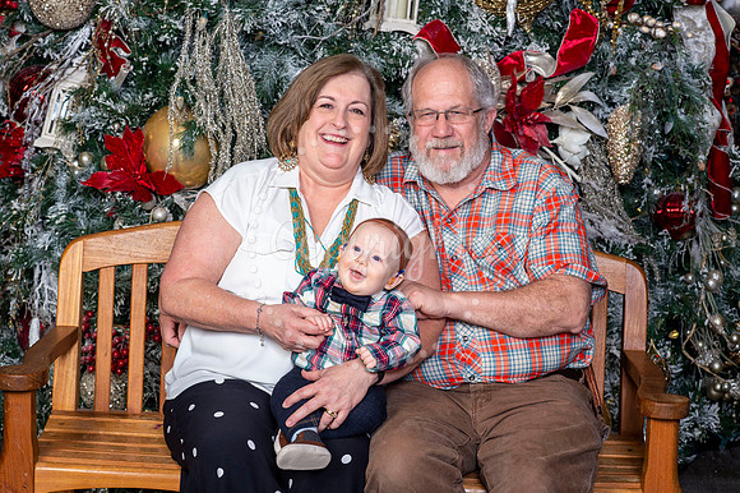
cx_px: 370
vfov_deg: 16.1
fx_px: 1746
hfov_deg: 23.9
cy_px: 246
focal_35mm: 85
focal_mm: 85
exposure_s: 1/125
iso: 400
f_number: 8
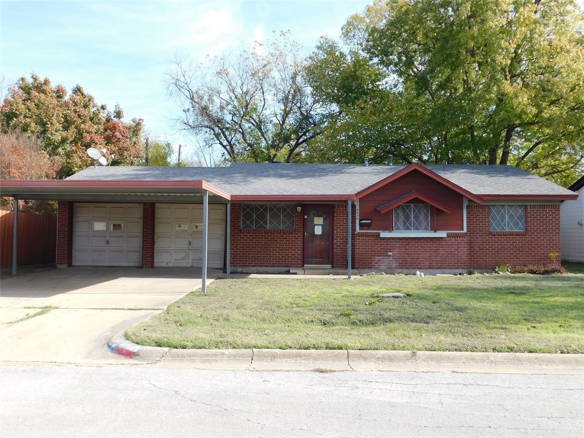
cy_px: 219
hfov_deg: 60.0
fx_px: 506
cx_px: 292
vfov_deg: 46.8
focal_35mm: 30
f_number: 3.2
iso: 125
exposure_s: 1/500
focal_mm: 5.3
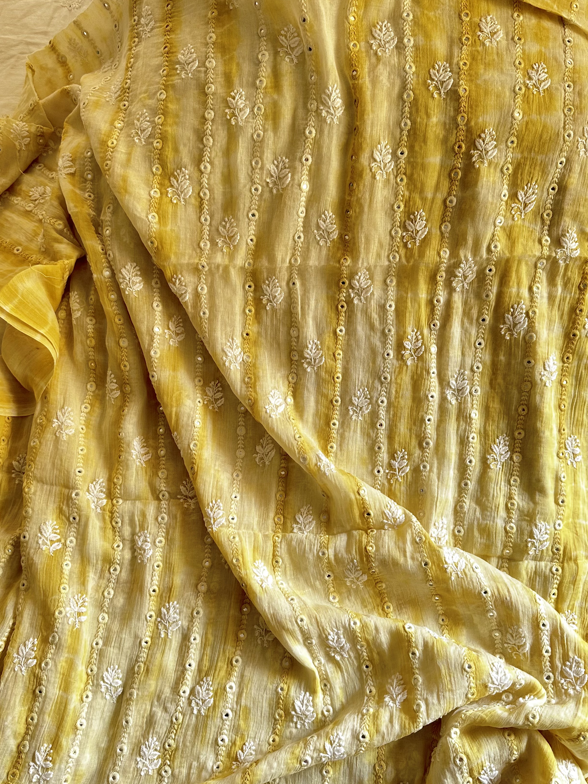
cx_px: 312
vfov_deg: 59.9
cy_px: 421
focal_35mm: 30
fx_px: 680
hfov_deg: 46.8
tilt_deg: -74.3
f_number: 1.78
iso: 125
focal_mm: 6.86
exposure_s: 1/121
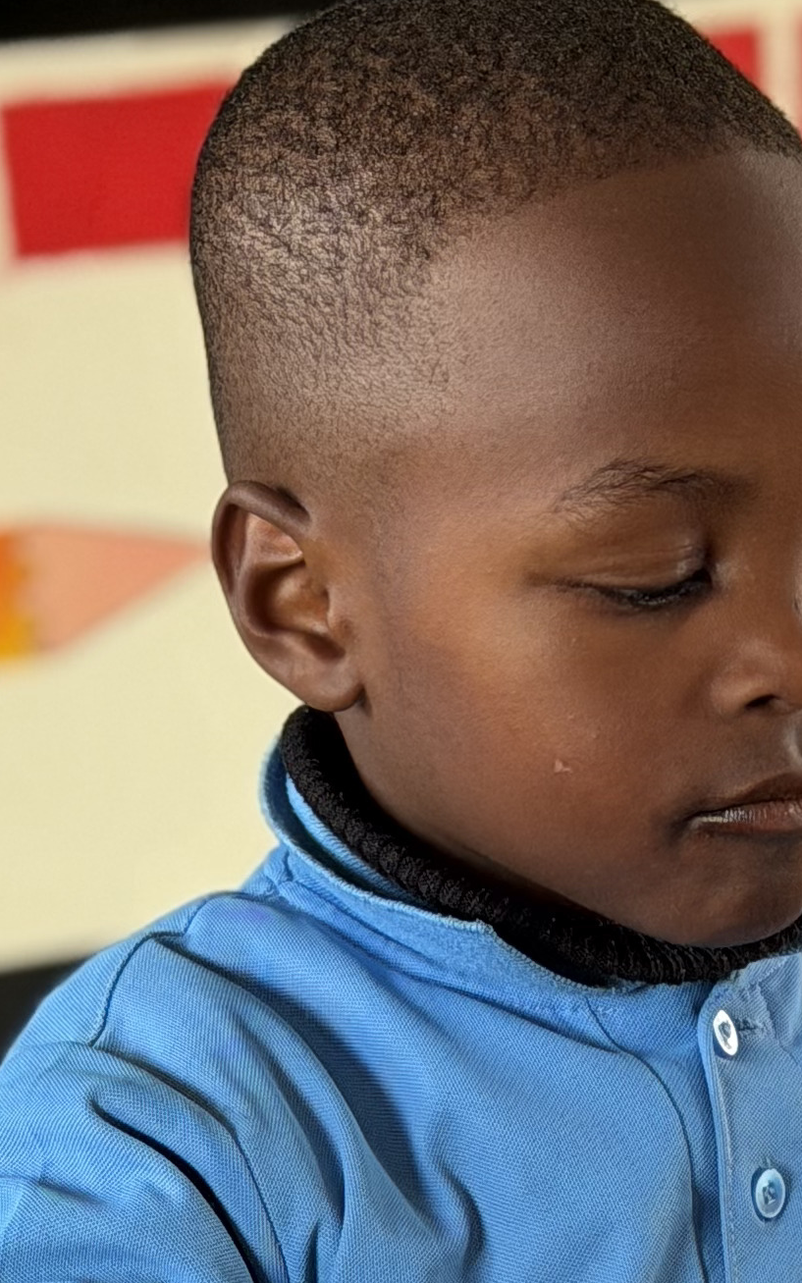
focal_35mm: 157
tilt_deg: -18.5
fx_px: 5490
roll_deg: +2.3
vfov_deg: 13.2
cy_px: 1234
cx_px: 972
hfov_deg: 8.3
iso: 100
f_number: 1.78
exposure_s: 1/80
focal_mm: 6.76
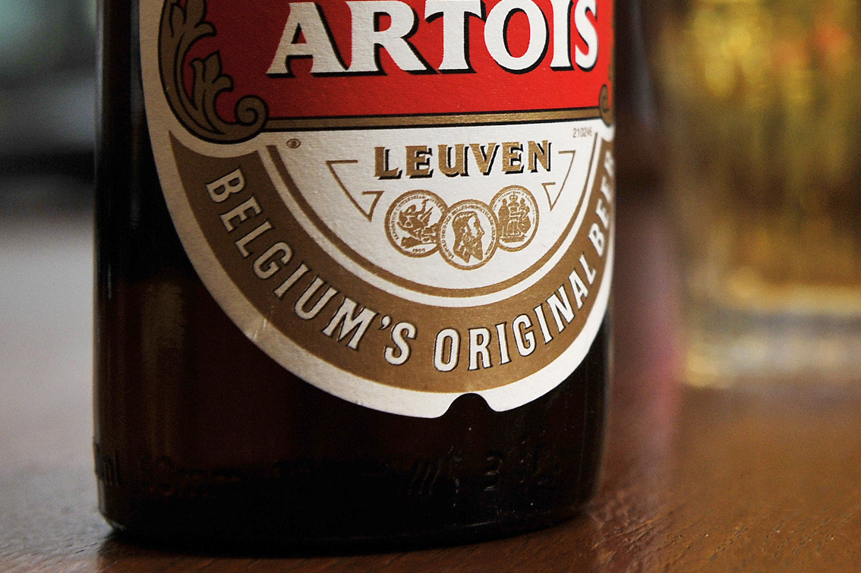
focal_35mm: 119
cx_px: 766
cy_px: -99
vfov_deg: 11.3
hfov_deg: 17.0
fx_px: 2845
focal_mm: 45
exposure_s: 1/125
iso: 800
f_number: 4.5
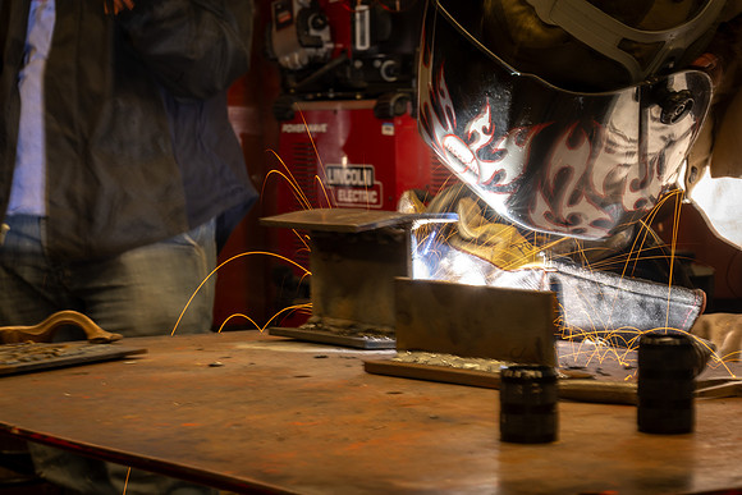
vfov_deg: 11.9
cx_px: 371
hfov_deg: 17.8
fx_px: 2371
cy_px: 248
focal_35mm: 115
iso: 50
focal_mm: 115
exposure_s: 1
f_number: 22
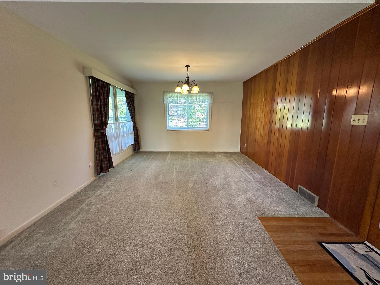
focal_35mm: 14
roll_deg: -0.5
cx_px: 190
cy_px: 142
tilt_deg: -9.1
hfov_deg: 102.1
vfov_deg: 85.7
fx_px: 154
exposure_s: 1/120
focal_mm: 2.22
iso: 200
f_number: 2.2
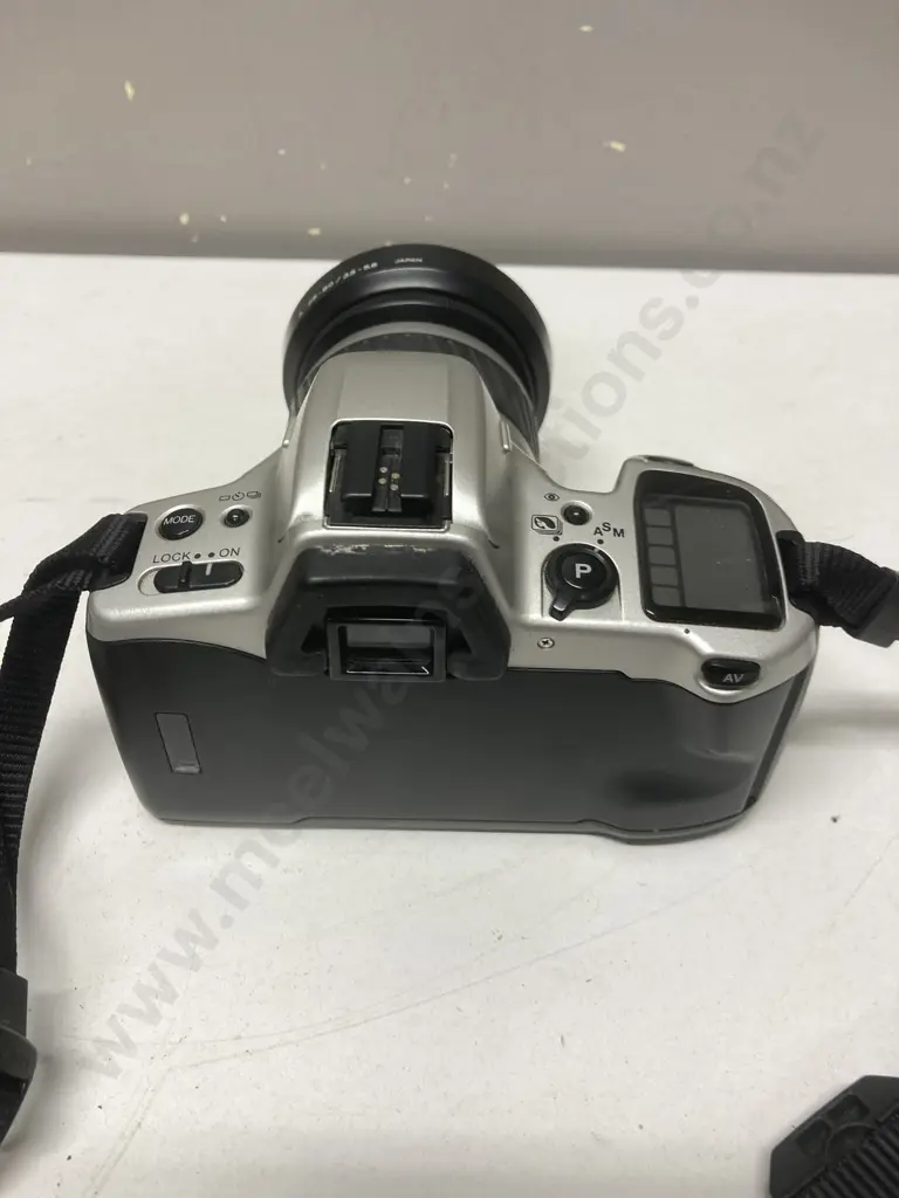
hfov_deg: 49.7
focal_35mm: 28
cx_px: 450
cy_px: 599
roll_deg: -3.6
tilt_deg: -40.1
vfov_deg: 63.4
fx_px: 970
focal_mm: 3.99
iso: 64
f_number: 1.8
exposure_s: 1/50
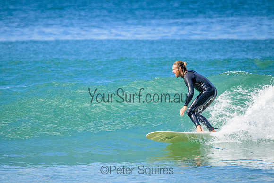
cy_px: 92
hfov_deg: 2.6
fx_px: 6090
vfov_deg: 1.7
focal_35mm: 800
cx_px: 137
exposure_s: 1/1600
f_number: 11
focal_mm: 800
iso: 4000
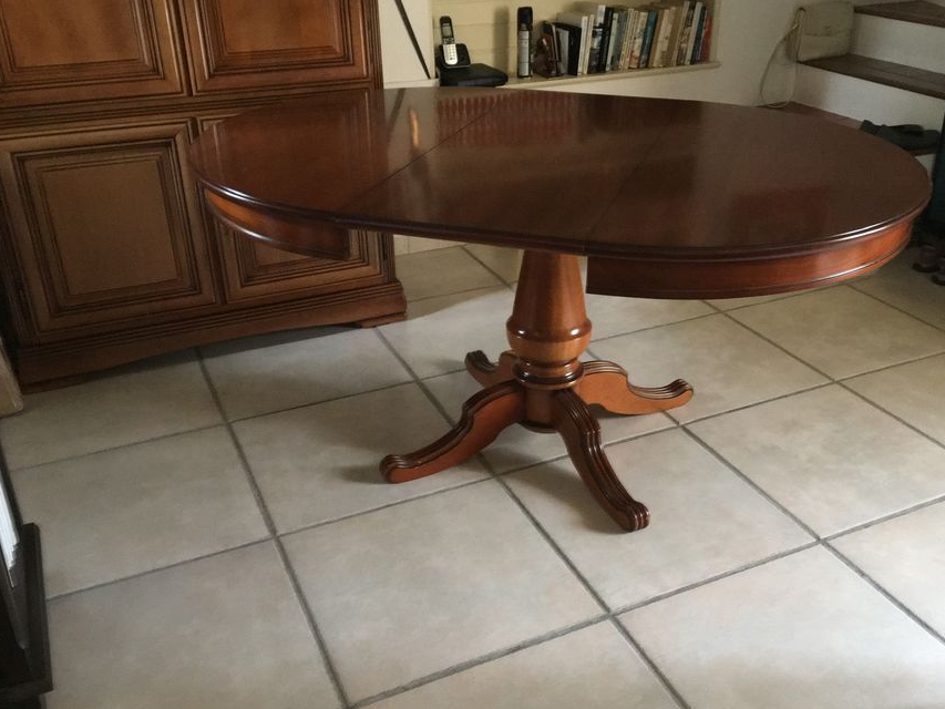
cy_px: 364
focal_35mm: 34
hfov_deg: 53.8
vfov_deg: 41.8
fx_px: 928
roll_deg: -0.6
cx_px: 524
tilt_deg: -26.4
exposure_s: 1/17
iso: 250
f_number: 2.2
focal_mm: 4.15
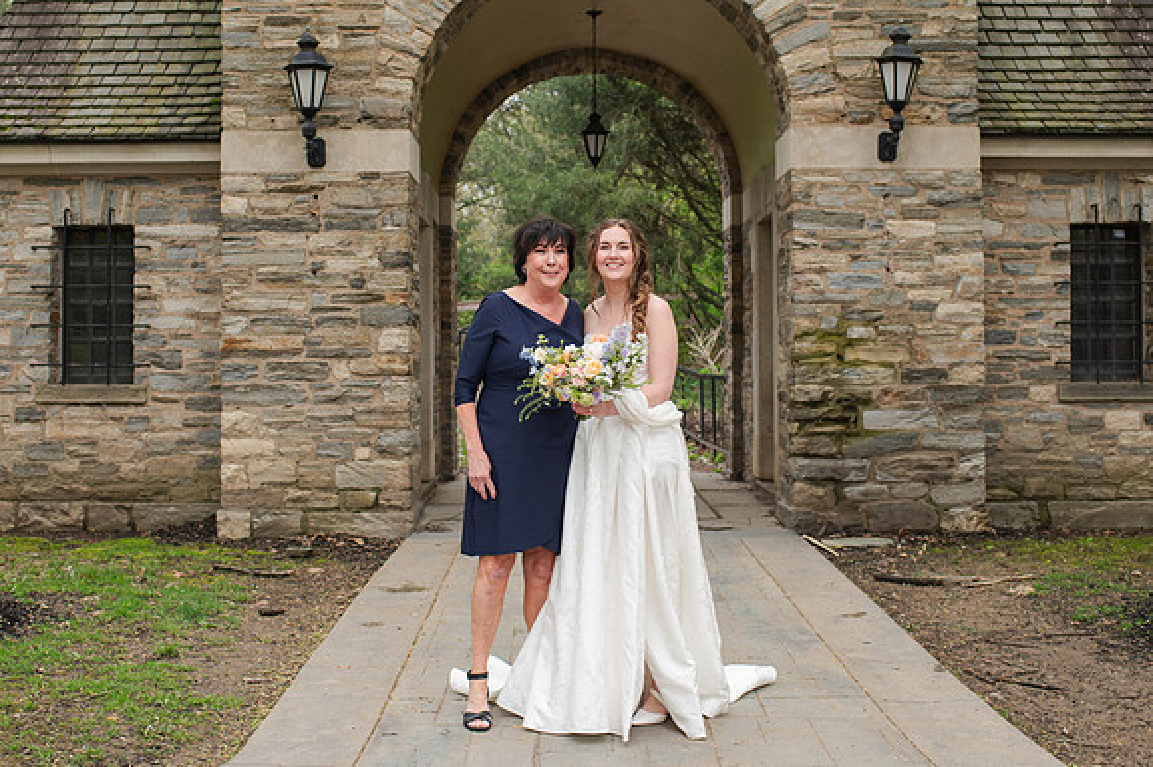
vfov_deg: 28.3
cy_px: 340
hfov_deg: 41.5
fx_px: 1521
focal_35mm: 48
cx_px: 537
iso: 250
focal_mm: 35
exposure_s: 1/320
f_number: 3.2
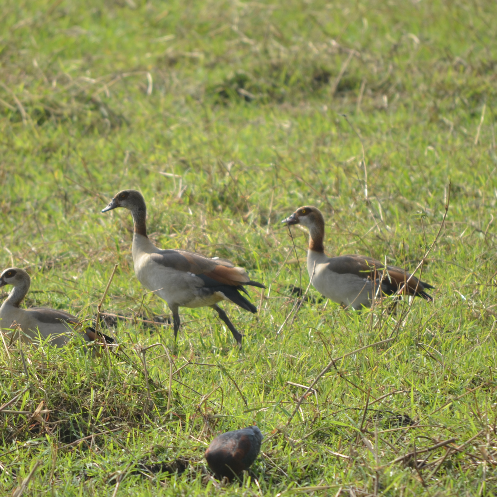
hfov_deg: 2.6
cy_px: 256
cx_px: 208
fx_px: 10964
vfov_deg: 2.6
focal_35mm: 675
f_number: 5.6
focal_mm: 300
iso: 200
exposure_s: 1/500
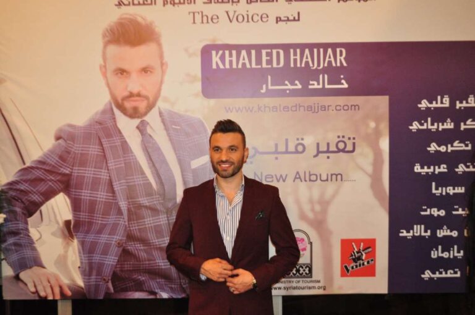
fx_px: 514
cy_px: 158
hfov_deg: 49.6
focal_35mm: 39
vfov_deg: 34.1
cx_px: 238
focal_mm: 26
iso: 1600
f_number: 5.6
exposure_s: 1/50
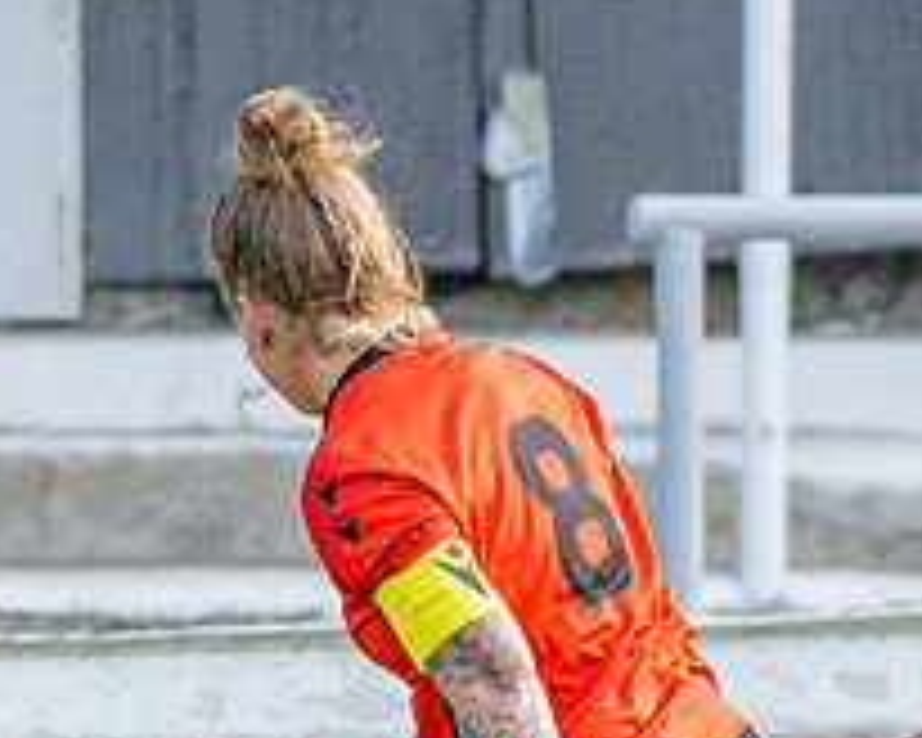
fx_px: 71603
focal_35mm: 2624
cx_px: 651
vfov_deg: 0.6
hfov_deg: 0.7
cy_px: 1230
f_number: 2.8
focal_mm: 300
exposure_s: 1/3200
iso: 900
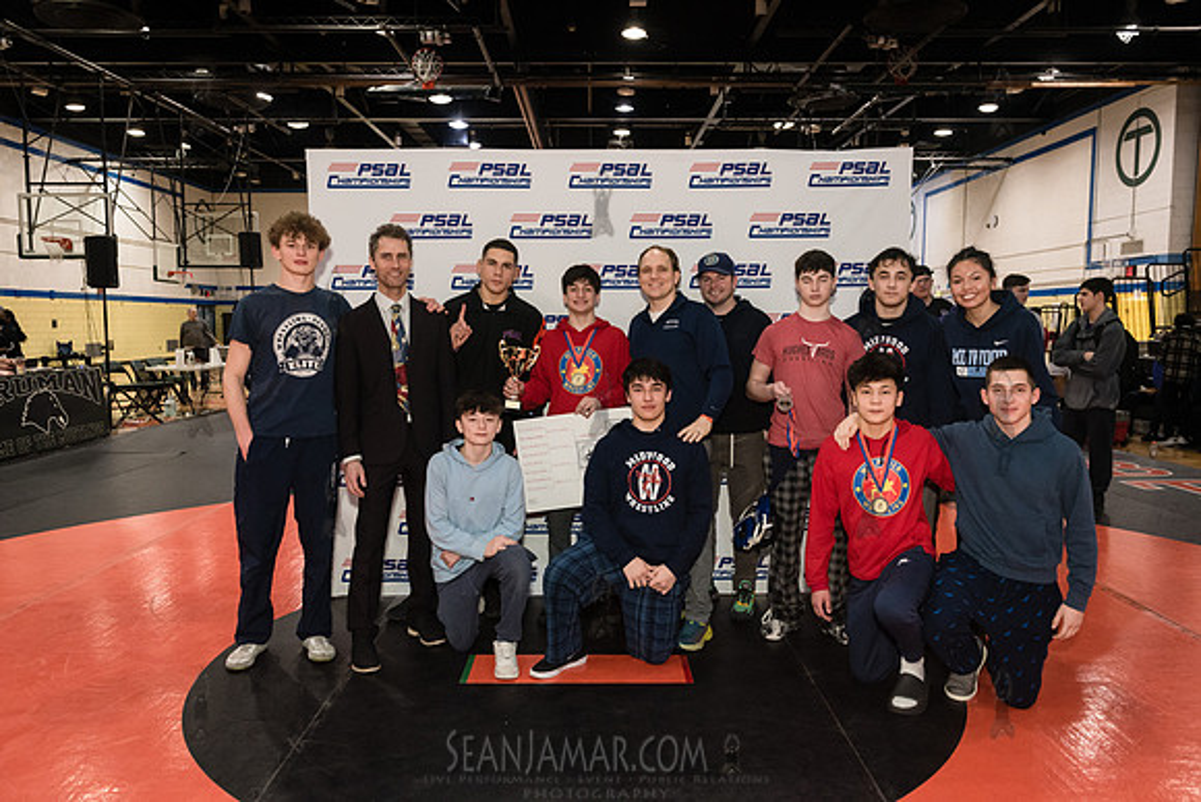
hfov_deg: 67.4
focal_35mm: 27
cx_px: 600
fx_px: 901
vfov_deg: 48.0
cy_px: 401
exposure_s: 1/160
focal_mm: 27
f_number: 5
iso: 4000
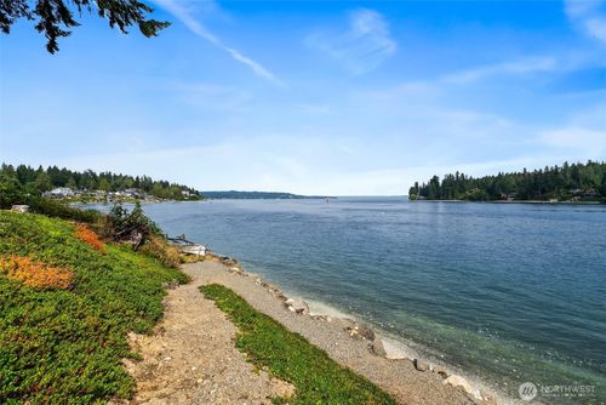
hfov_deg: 96.7
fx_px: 269
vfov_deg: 73.8
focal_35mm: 16
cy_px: 202
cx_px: 303
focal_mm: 16
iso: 500
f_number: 8
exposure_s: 1/320
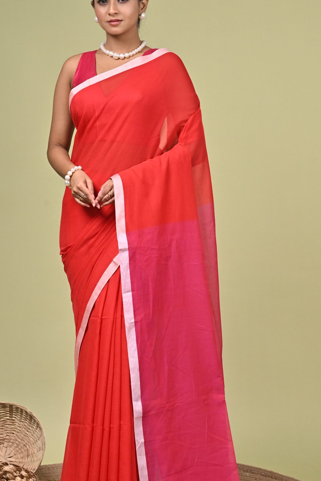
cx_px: 104
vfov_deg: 16.3
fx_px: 1684
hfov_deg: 10.9
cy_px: 234
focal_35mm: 126
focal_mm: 85
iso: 400
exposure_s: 1/160
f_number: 8
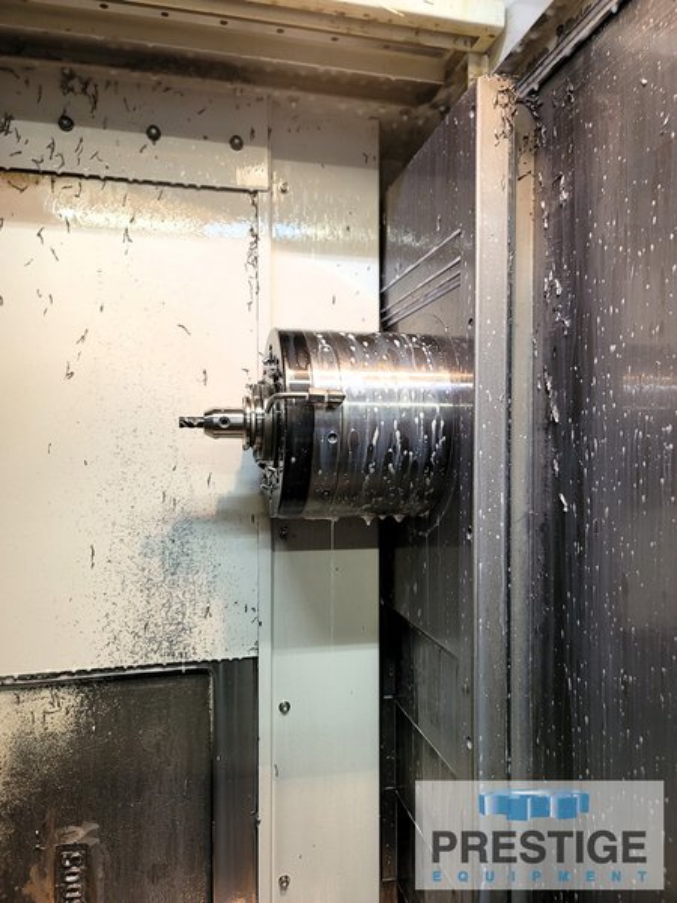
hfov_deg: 54.9
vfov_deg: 69.4
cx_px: 338
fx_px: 652
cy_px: 452
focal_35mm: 25
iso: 200
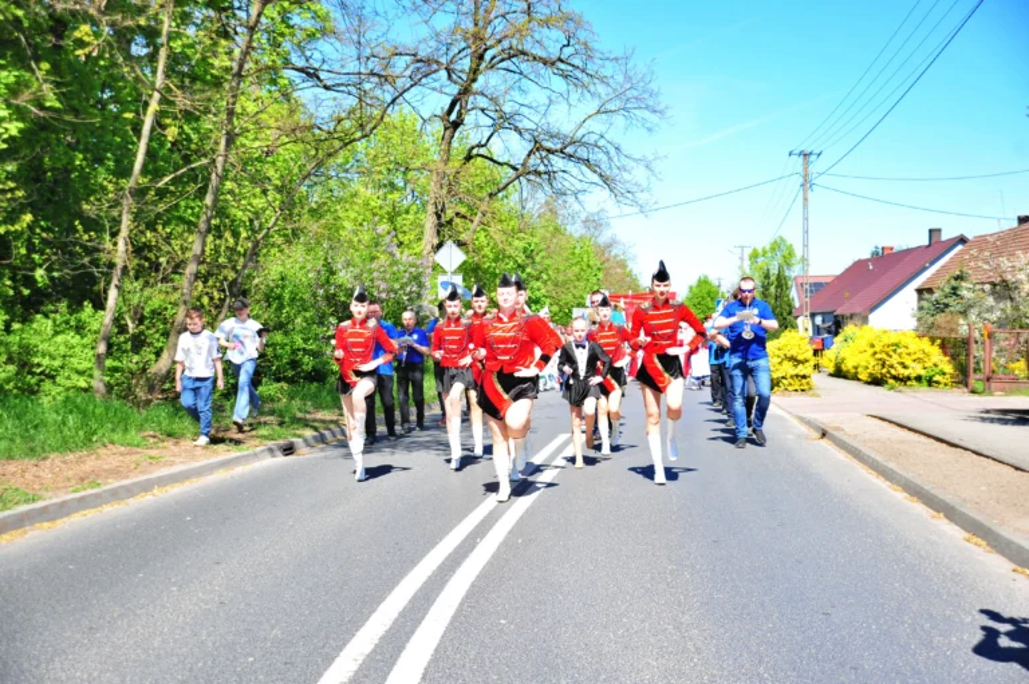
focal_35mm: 42
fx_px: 1200
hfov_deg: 46.4
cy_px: 342
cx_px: 514
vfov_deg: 31.9
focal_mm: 42
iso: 250
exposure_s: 1/500
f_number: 4
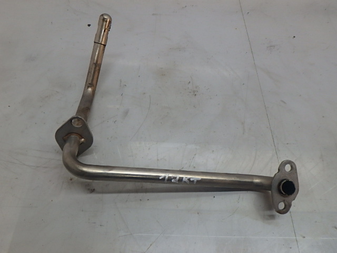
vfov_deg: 49.7
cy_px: 126
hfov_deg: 63.4
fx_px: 273
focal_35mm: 28
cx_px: 168
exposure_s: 1/50
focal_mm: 5
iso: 200
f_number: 4.4
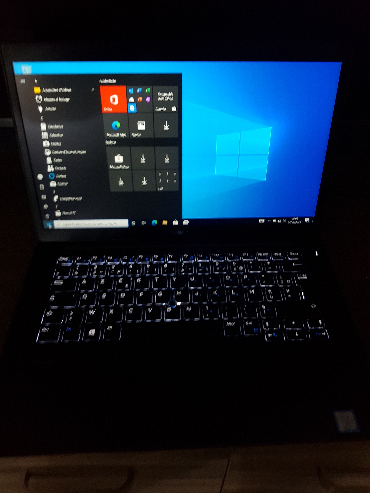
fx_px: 371
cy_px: 246
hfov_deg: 53.1
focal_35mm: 26
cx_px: 185
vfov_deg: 67.3
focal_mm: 4.2
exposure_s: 1/19
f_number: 1.7
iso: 200
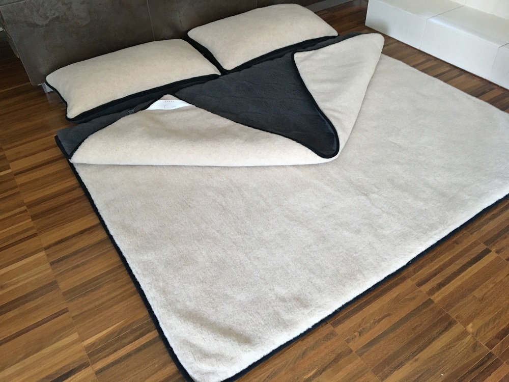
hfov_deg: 61.7
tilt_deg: -43.7
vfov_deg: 48.2
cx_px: 254
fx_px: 426
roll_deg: +2.7
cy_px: 191
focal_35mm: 29
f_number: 2.2
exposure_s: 1/33
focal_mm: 4.15
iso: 160
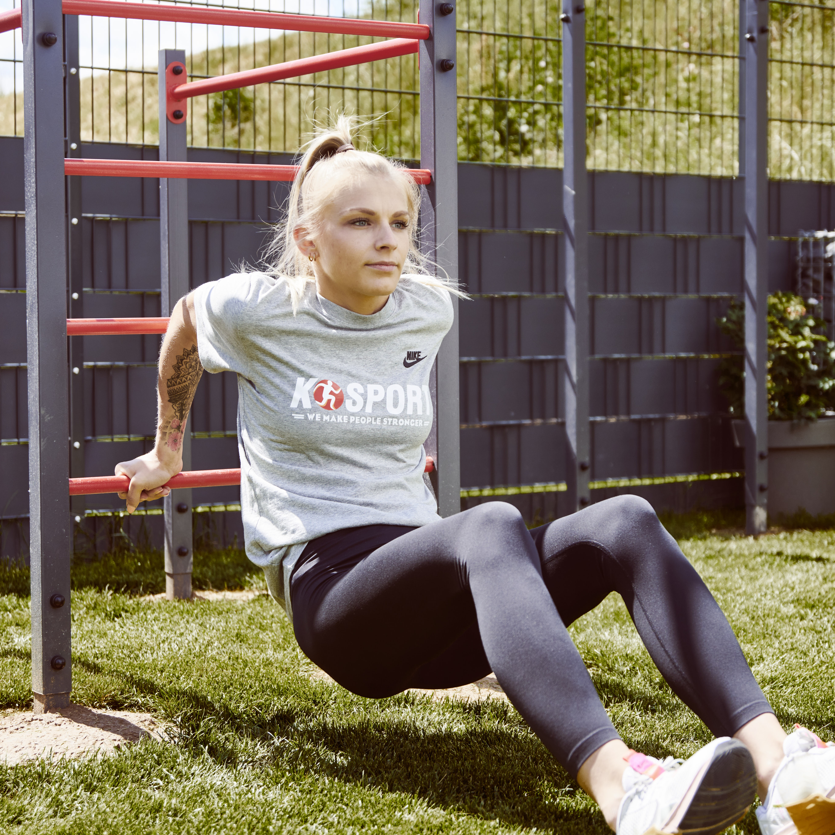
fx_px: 2101
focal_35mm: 77
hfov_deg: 22.5
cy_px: 392
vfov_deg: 22.5
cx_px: 451
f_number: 2.8
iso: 100
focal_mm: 44
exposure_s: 1/1250
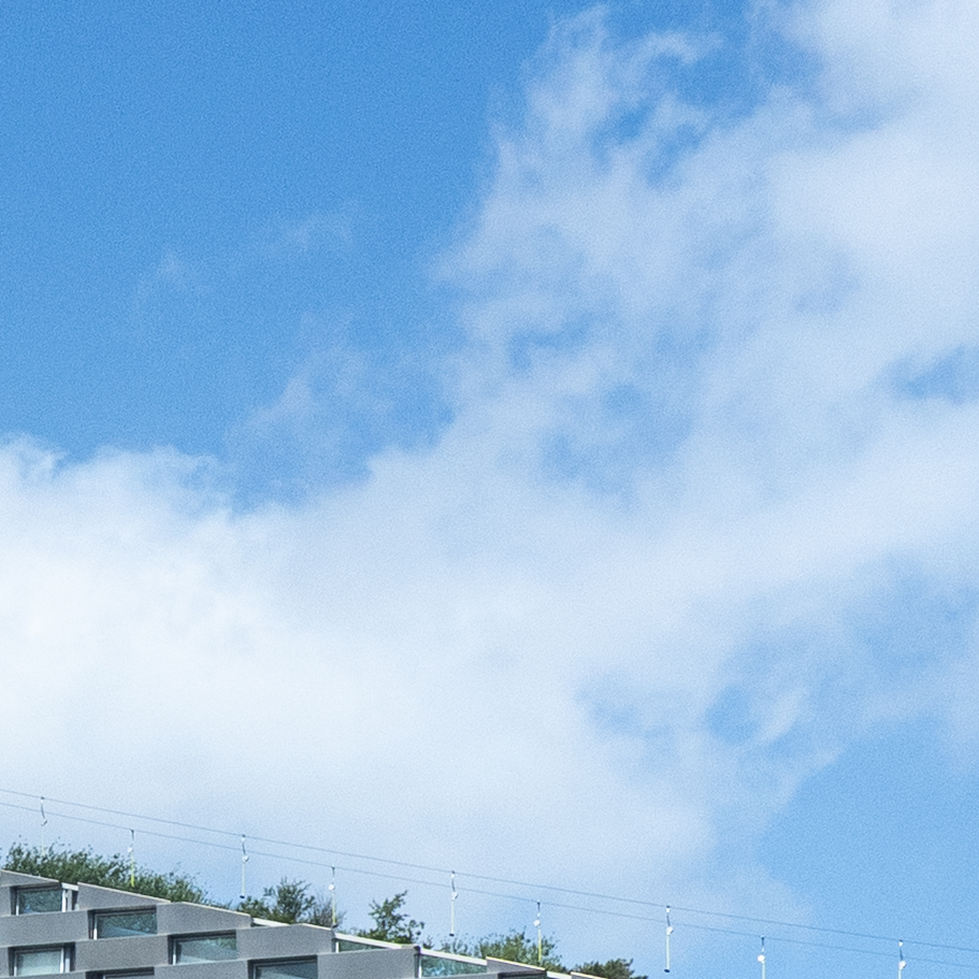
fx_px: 4576
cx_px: -195
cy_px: 1508
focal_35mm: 143
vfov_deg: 11.6
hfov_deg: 12.0
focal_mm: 16
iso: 200
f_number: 10
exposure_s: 1/400
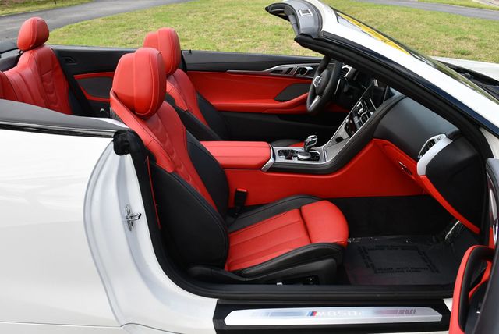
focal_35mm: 36
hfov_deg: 53.1
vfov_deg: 36.9
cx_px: 250
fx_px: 499
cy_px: 167
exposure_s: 1/250
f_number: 5.6
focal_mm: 18
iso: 220
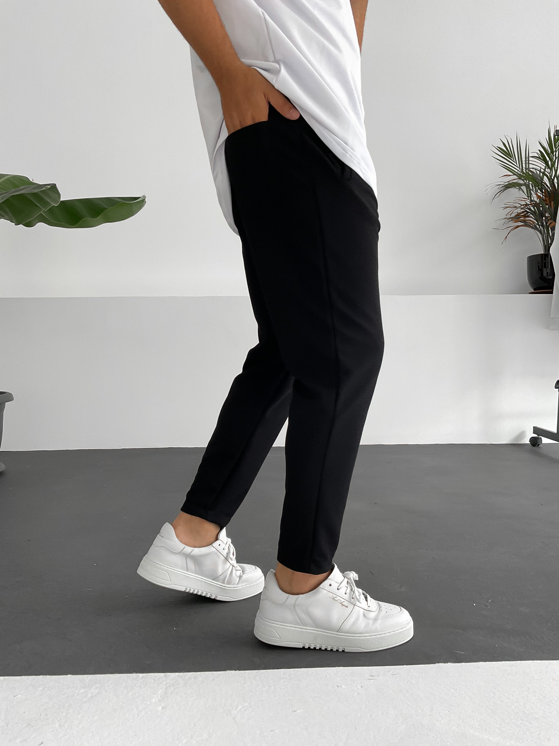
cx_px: 280
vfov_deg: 61.7
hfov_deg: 48.2
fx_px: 624
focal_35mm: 29
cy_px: 373
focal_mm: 3
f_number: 1.8
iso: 64
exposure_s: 1/110
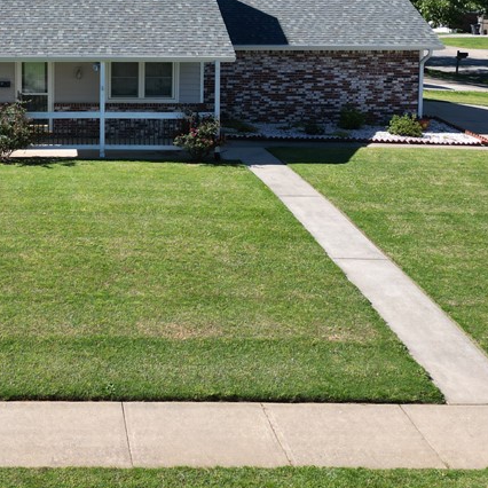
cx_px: 72
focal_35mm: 51
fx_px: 813
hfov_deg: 32.1
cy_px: 65
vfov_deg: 32.0
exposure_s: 1/2000
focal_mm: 6.72
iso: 110
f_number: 1.7
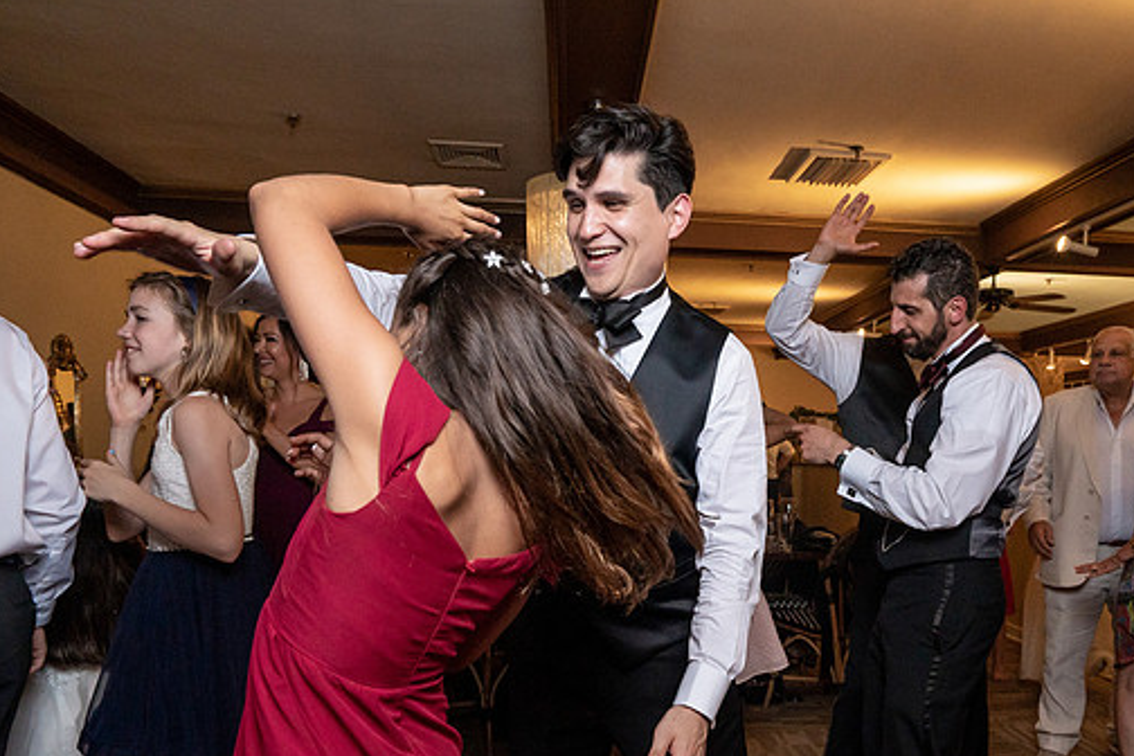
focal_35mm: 27
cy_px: 527
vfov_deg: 46.9
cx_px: 715
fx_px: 850
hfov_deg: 66.3
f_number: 5.6
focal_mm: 18
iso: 2000
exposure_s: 1/200
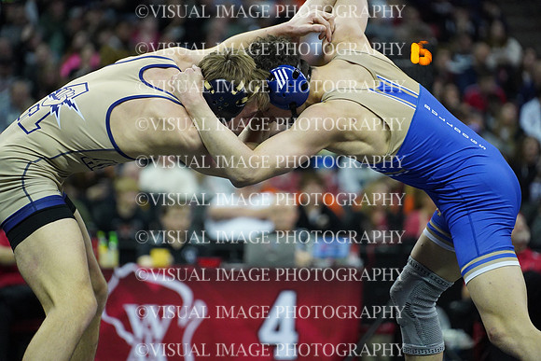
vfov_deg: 9.2
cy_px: 180
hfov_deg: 13.7
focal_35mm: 150
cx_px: 270
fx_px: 2255
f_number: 2.8
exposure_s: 1/1250
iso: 6400
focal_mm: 150
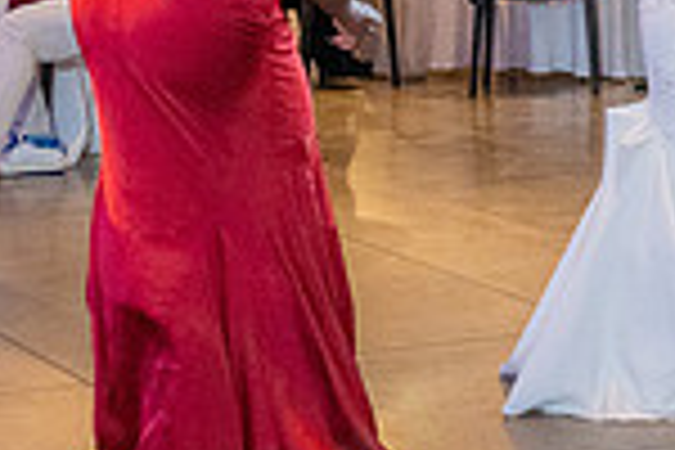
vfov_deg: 8.8
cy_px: -20
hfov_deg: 12.4
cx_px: 1084
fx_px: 2906
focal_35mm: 155
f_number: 4
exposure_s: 1/200
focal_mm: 40
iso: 3200
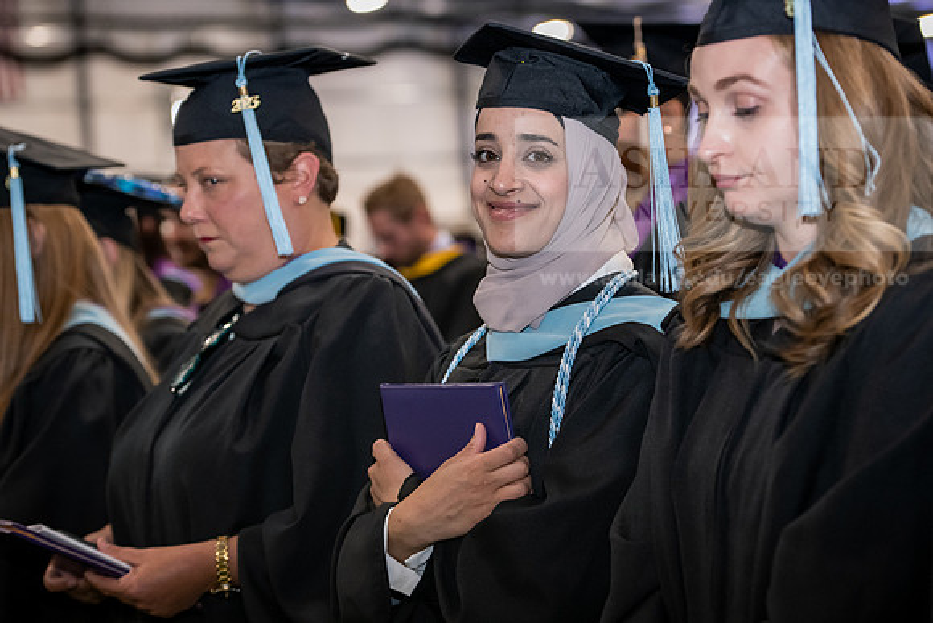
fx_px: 2463
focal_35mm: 95
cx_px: 466
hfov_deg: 21.5
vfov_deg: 14.4
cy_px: 312
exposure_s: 1/200
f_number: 4
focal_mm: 95
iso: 2500
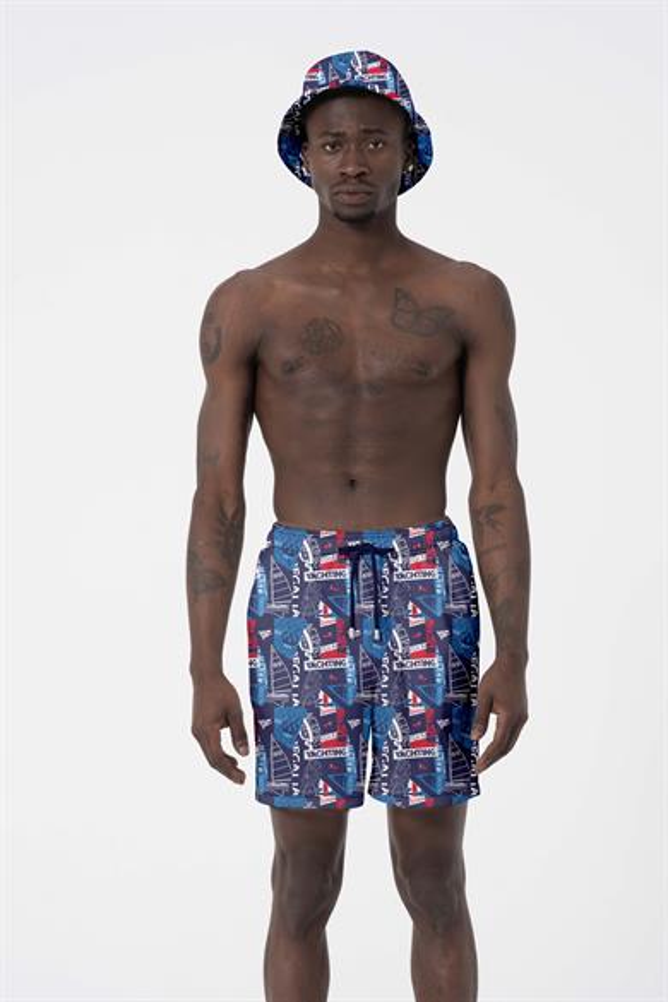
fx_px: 2978
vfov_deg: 19.1
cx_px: 334
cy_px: 501
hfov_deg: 12.8
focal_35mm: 107
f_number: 11
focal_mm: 71.5
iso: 160
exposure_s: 1/160
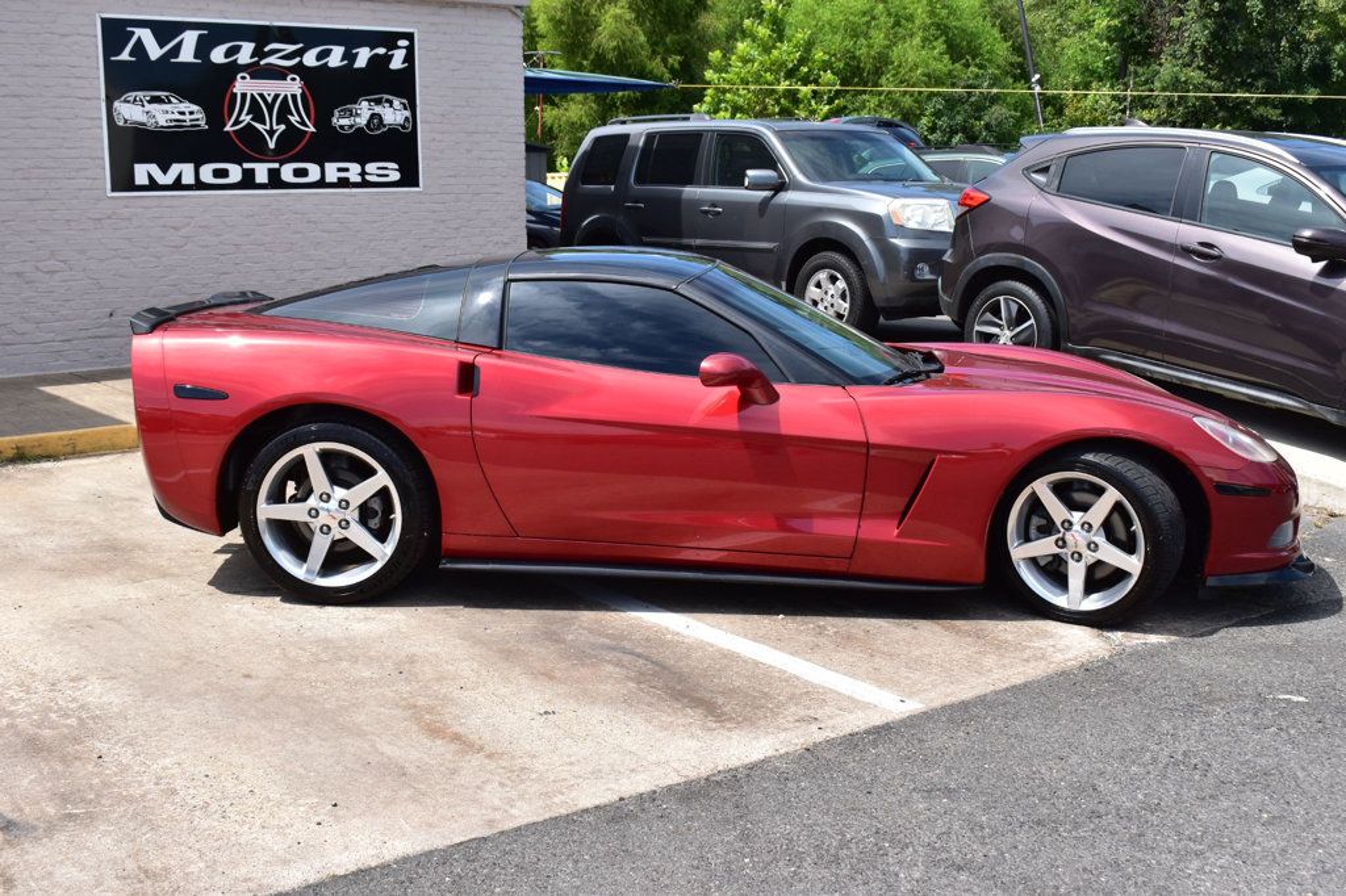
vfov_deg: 31.9
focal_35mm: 42
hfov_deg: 46.4
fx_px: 1570
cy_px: 448
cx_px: 673
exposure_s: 1/500
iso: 400
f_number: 11
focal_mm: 28
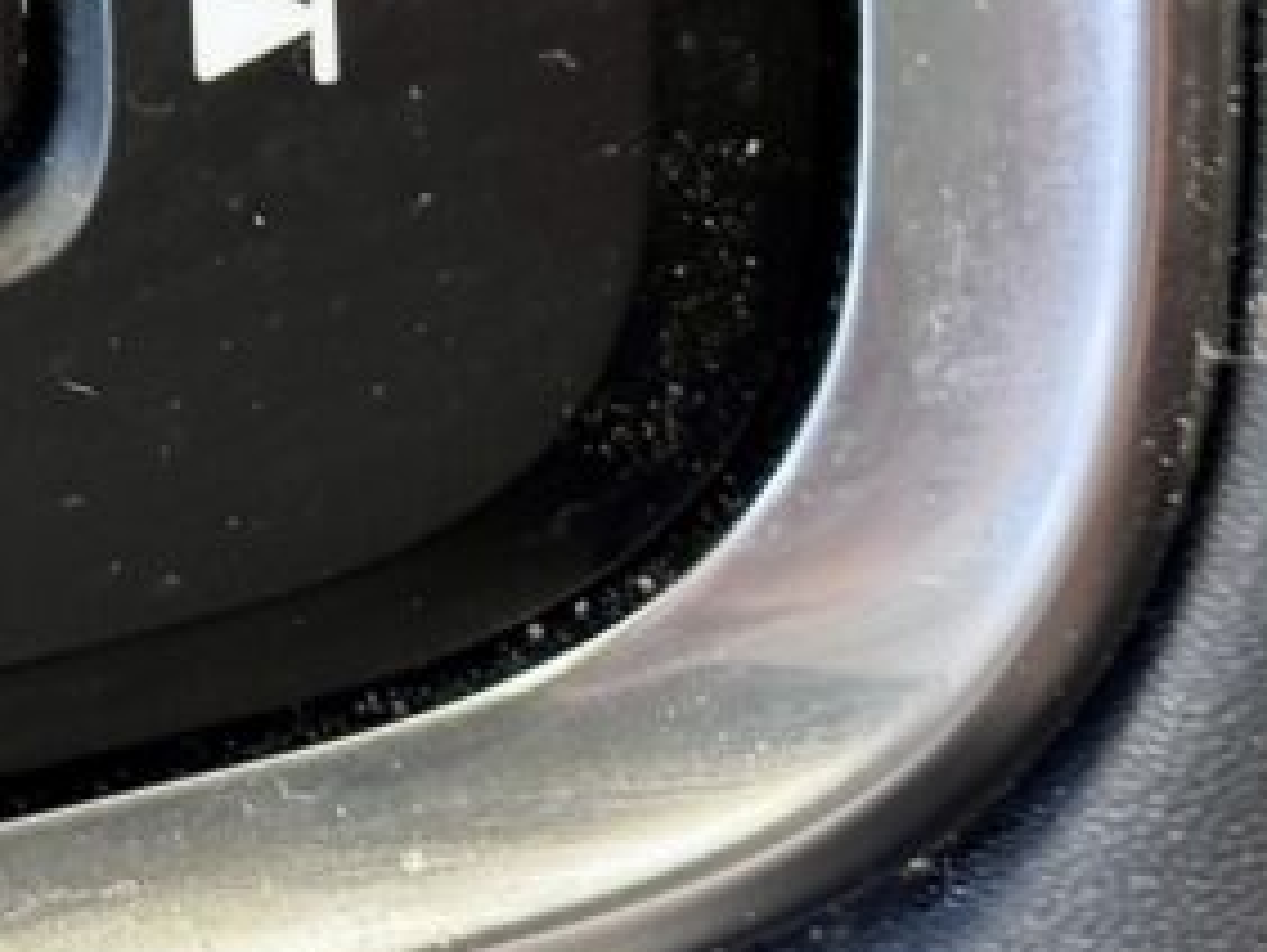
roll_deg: -3.9
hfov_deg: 11.1
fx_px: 6374
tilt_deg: -32.7
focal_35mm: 174
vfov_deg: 8.5
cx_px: -395
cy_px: -58
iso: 500
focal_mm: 6.76
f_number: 1.78
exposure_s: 1/33
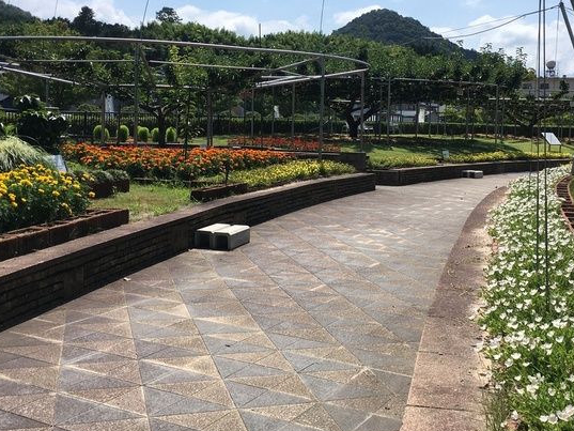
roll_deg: -1.7
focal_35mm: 44
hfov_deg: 42.9
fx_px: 730
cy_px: 172
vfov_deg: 32.8
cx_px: 320
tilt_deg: -3.8
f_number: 2.2
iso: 25
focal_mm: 4.15
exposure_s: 1/1972
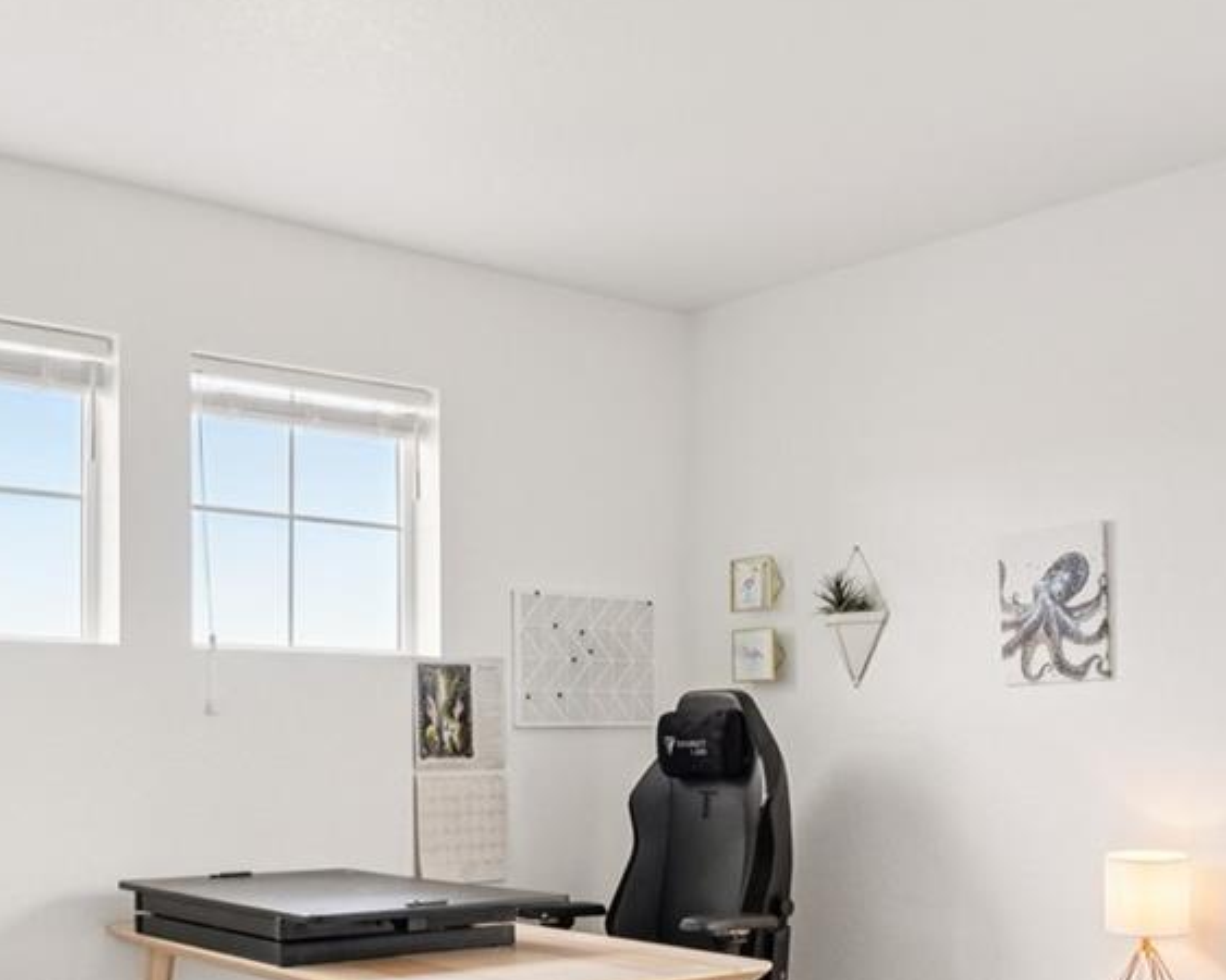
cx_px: 534
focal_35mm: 40
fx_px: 1451
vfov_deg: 36.2
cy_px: 762
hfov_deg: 45.7
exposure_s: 1/50
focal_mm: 10
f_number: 8
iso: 400
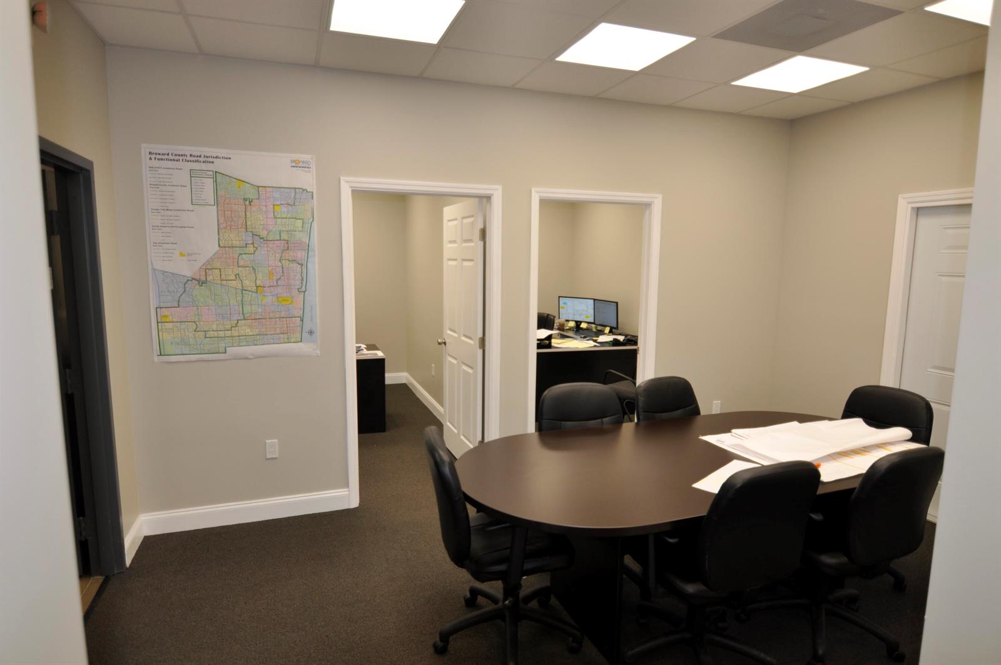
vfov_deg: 59.3
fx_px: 583
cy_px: 332
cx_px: 500
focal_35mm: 21
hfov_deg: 81.3
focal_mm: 14
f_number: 2.8
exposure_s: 1/80
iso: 200
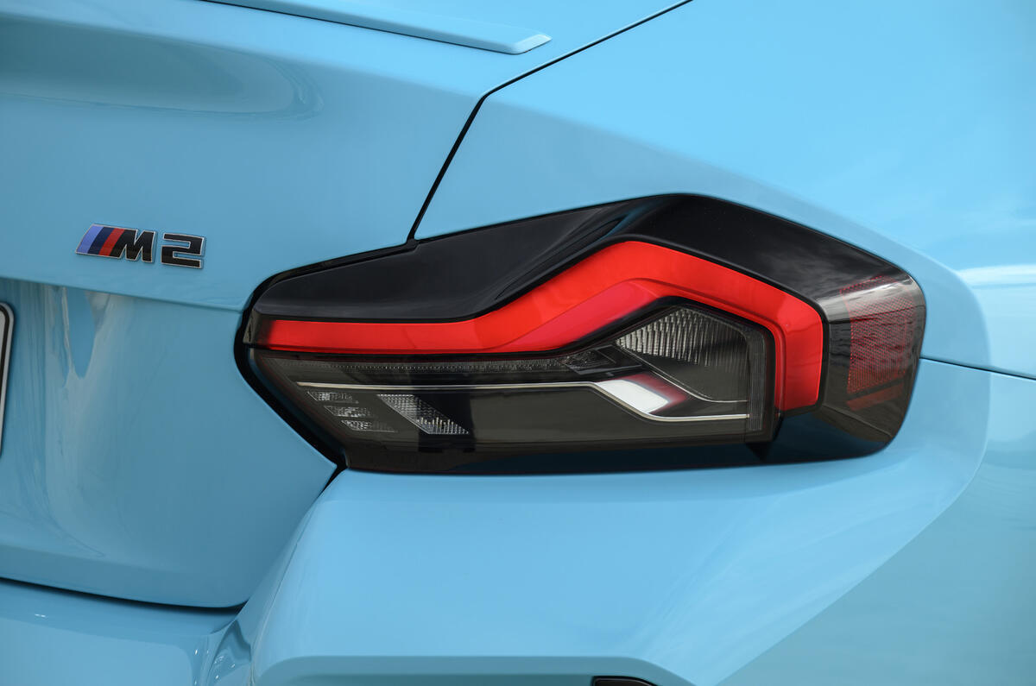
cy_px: 343
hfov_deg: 17.1
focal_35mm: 120
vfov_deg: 11.4
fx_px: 3446
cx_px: 518
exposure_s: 1/160
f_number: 9
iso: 200
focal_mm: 120
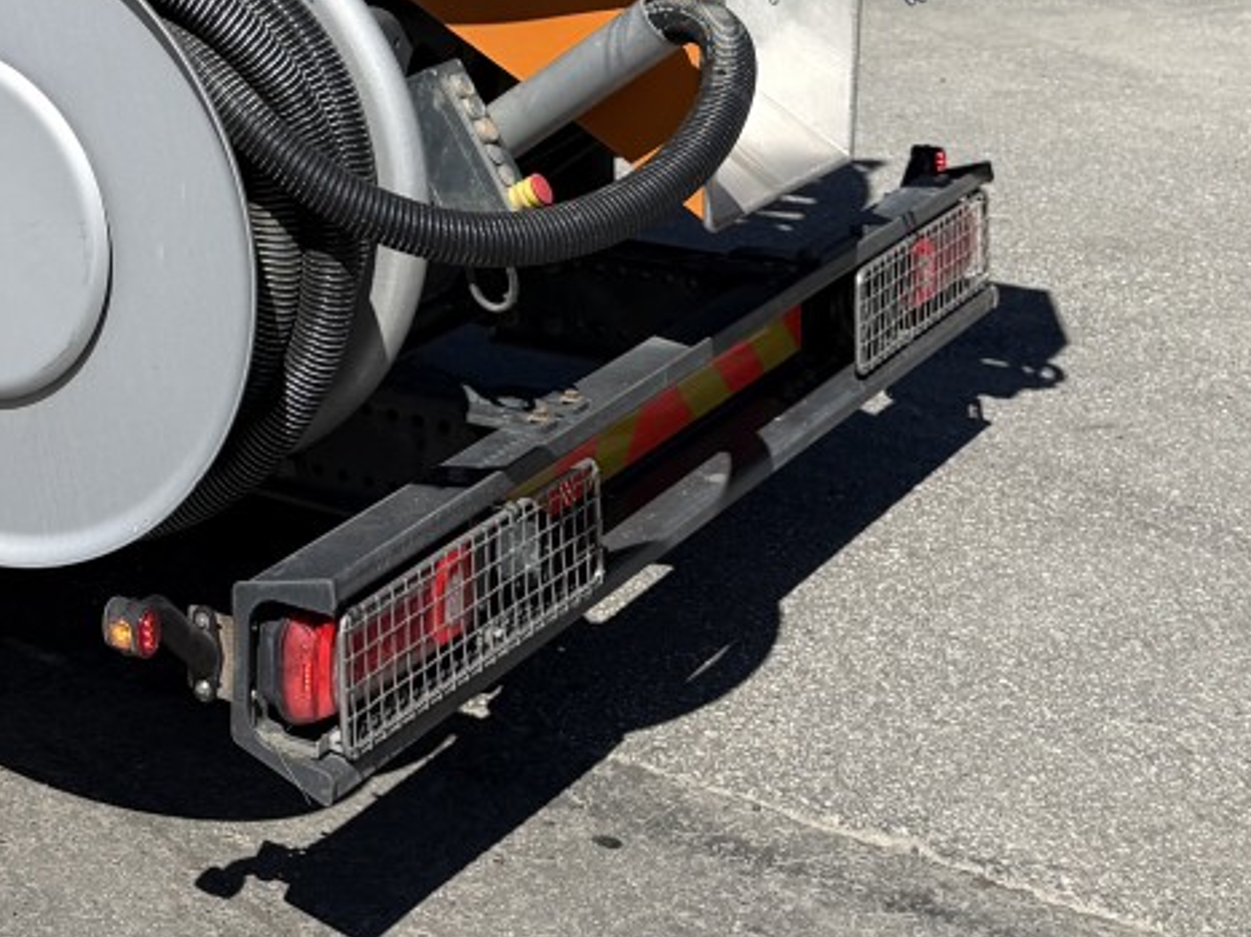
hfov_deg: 23.2
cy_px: -434
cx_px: -394
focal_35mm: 74
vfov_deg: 17.9
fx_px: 2674
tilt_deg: -0.3
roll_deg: +0.5
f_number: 1.78
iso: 80
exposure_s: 1/4975
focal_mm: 6.76
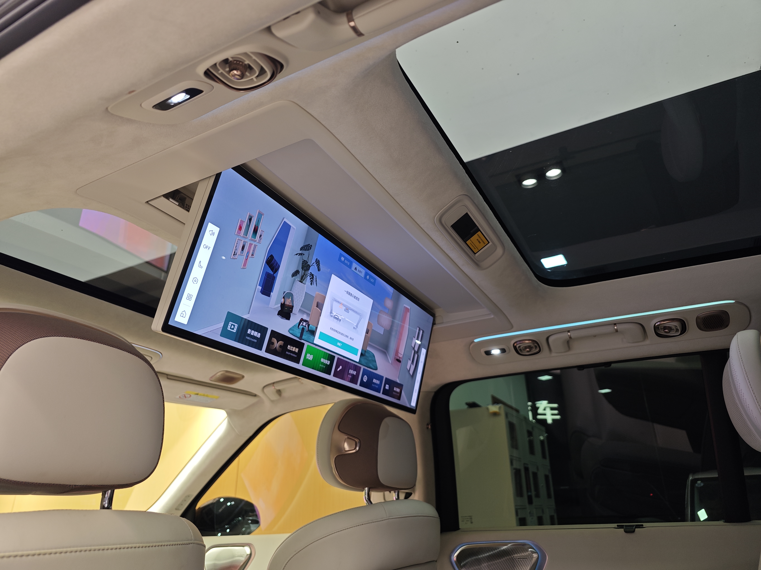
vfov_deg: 58.9
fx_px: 506
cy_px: 285
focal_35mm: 23
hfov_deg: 73.9
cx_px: 380
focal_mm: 8.7
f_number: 1.9
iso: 250
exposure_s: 1/33.3
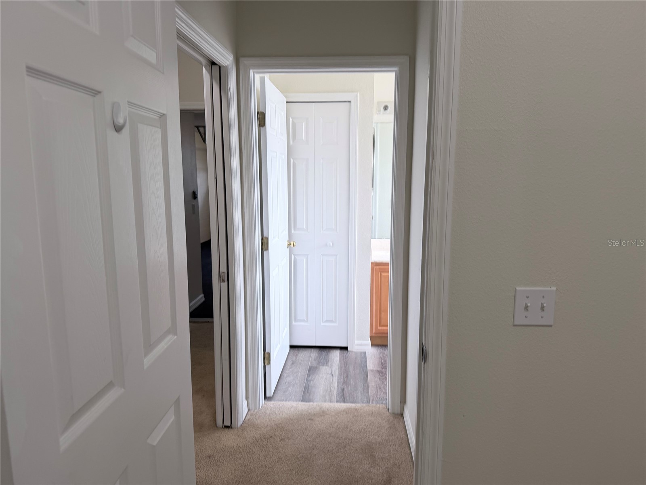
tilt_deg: -9.7
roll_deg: -0.5
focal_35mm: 24
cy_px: 242
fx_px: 448
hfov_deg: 71.6
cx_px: 323
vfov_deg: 56.8
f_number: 1.78
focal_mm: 6.76
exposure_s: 1/60
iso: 125
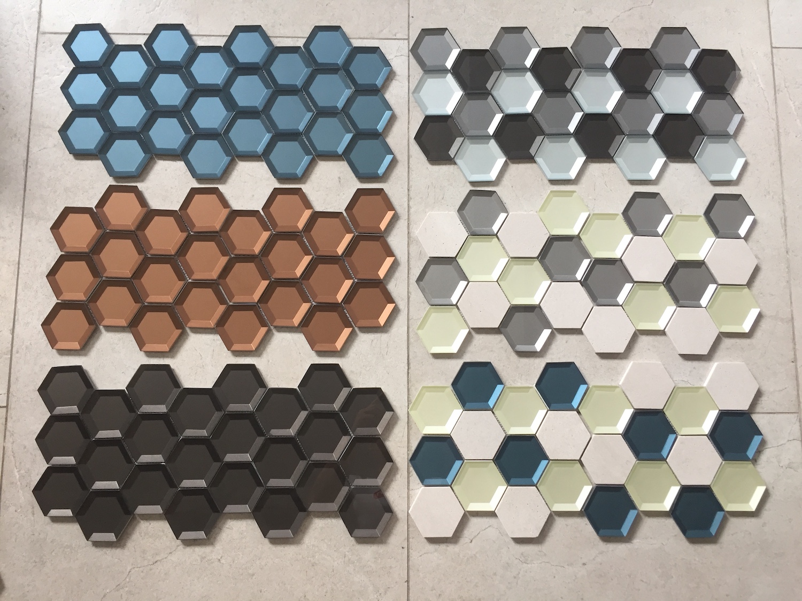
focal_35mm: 29
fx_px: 672
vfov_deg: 48.2
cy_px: 300
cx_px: 401
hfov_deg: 61.7
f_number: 2.2
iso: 40
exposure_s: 1/33
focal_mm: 4.15
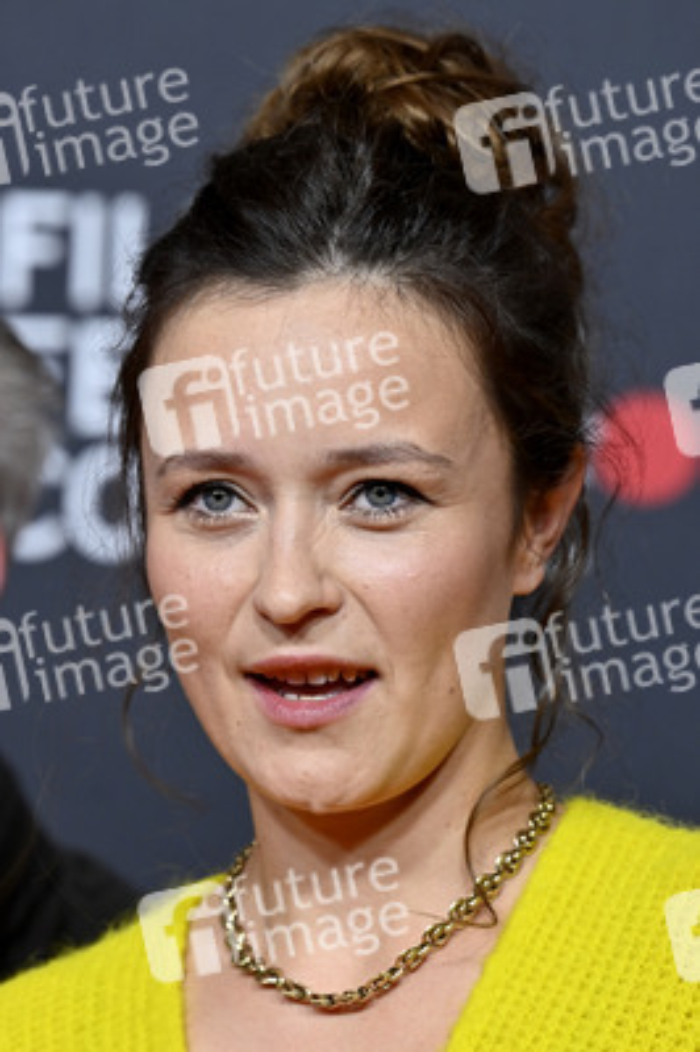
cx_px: 350
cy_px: 526
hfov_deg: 7.2
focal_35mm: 190
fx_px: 5551
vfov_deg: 10.8
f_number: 5
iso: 1000
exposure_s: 1/200
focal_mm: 190
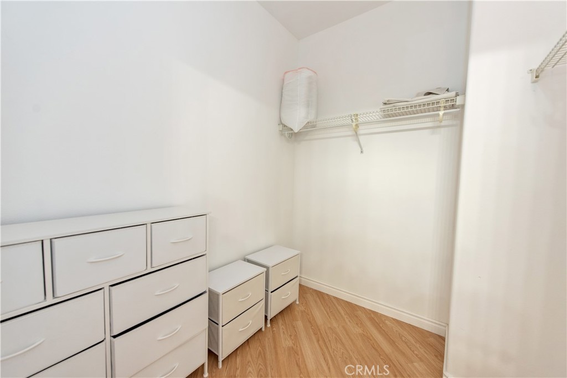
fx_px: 221
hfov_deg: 104.2
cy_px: 189
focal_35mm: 14
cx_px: 284
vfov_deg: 81.2
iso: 800
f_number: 5
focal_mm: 14
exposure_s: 1/100
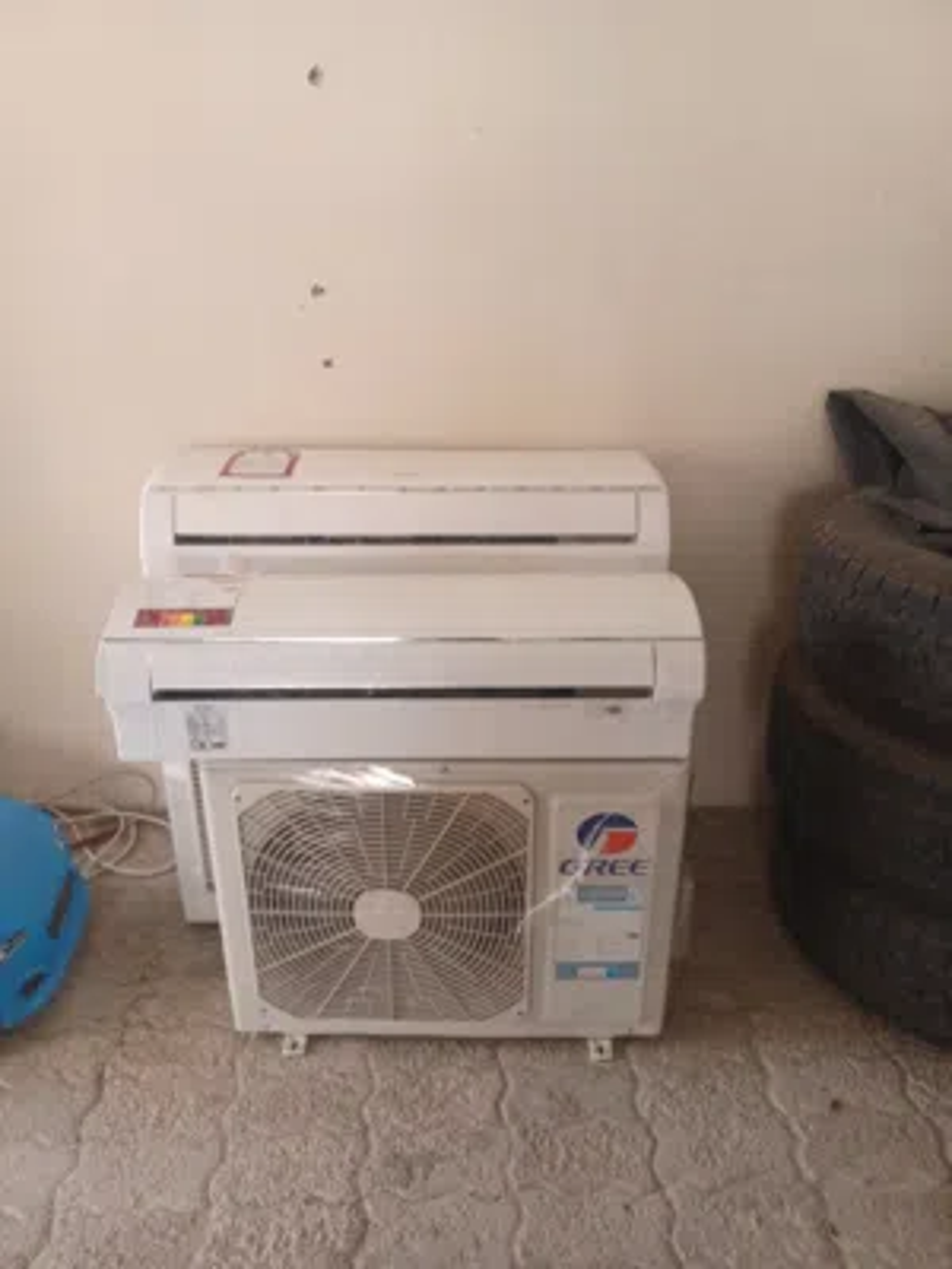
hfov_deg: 54.9
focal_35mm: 25
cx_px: 476
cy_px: 634
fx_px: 917
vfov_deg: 69.4
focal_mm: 4.6
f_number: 1.8
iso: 100
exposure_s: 1/50
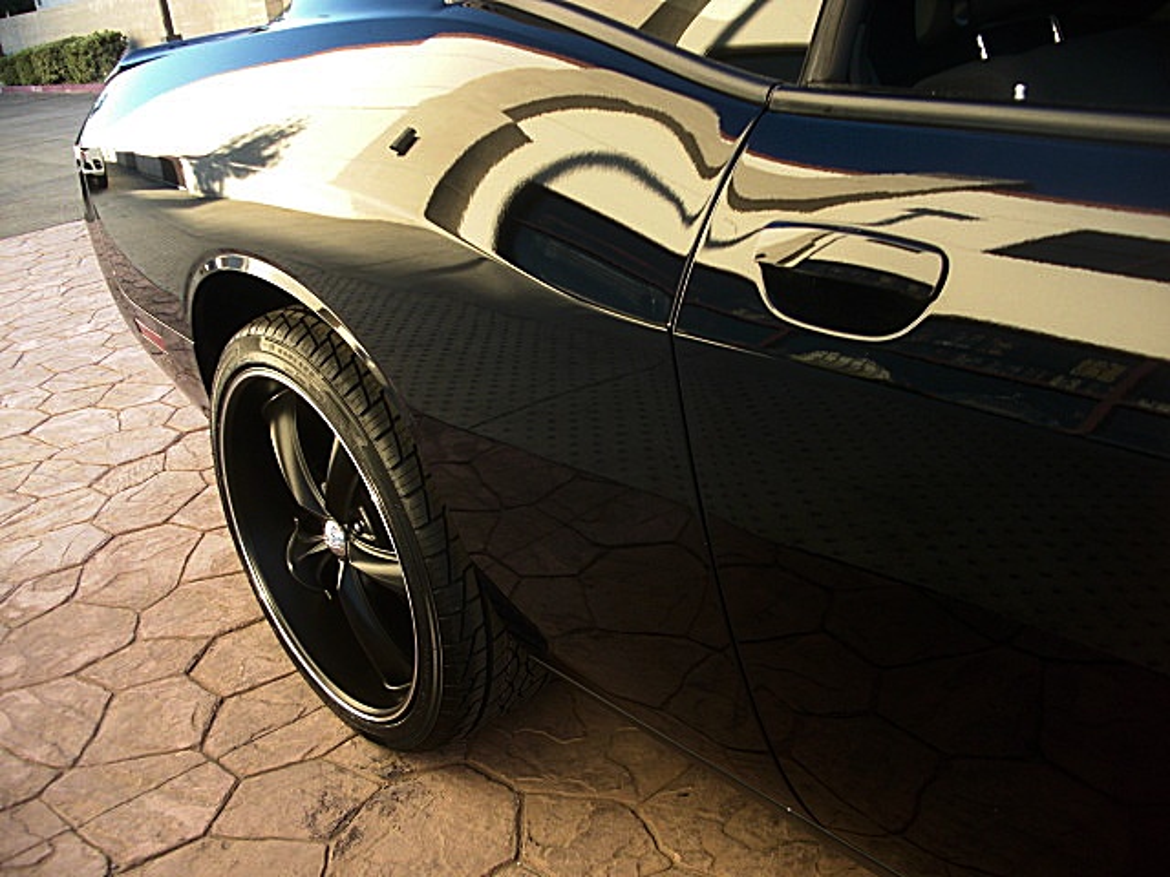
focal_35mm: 36
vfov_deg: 39.7
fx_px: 1217
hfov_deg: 51.4
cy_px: 438
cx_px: 585
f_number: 2.8
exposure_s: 1/100
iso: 100
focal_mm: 6.3
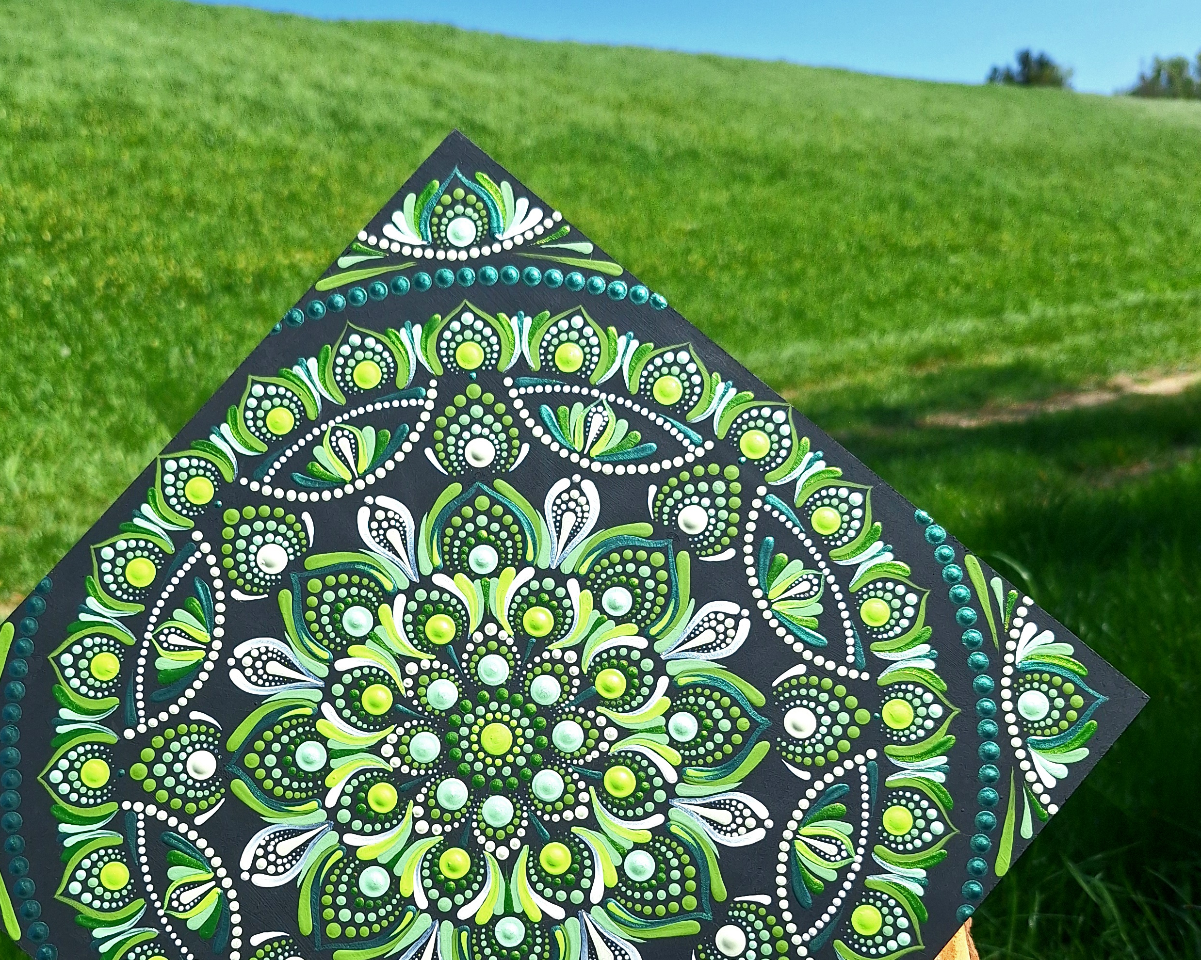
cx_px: 497
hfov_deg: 48.9
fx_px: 1315
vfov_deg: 39.2
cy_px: 702
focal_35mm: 37
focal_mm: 5.54
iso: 40
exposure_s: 1/2500
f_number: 1.8
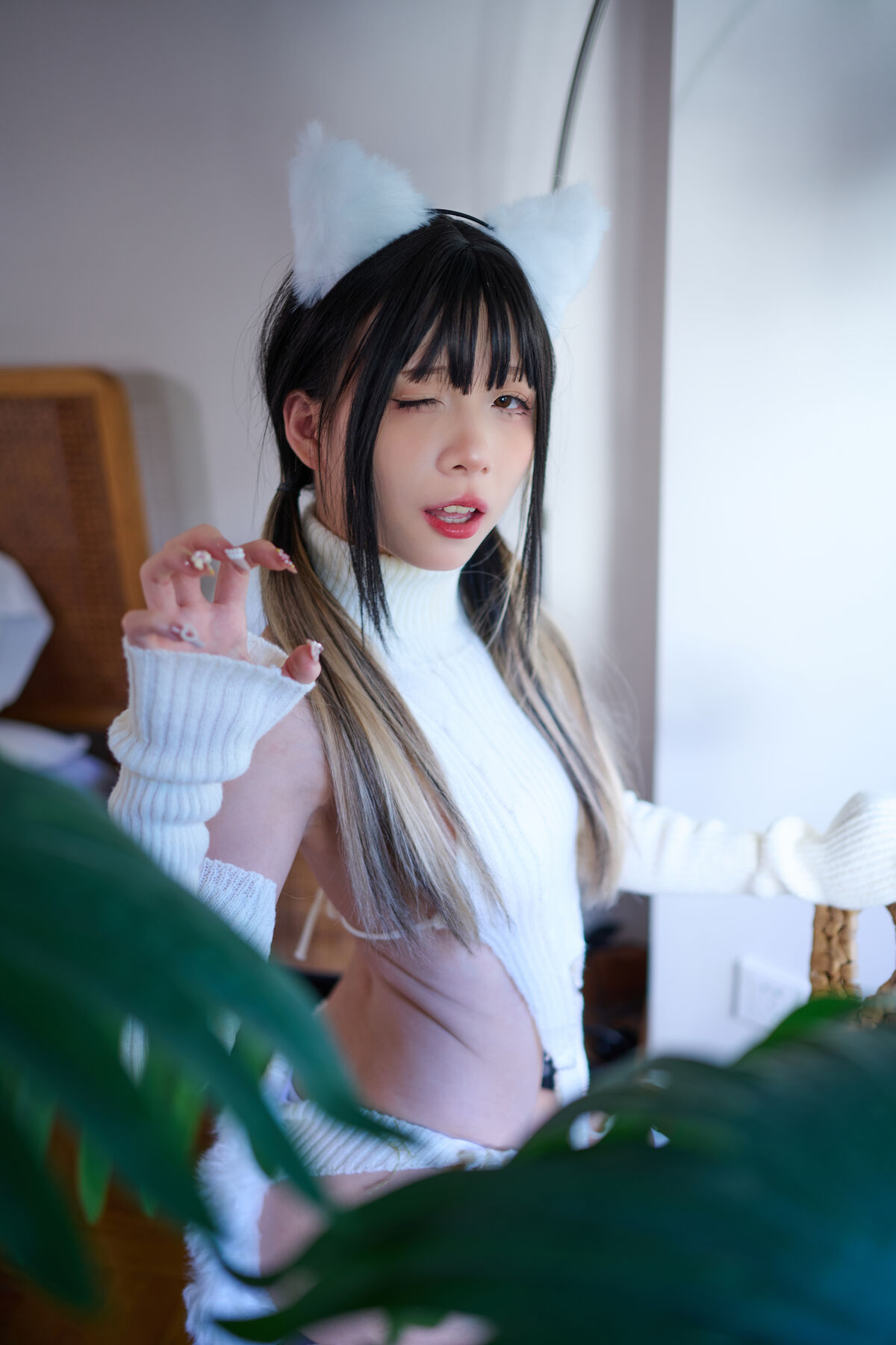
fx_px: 1307
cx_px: 448
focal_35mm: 35
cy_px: 672
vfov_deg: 54.4
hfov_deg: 37.9
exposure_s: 1/50
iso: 100
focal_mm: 35
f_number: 1.8
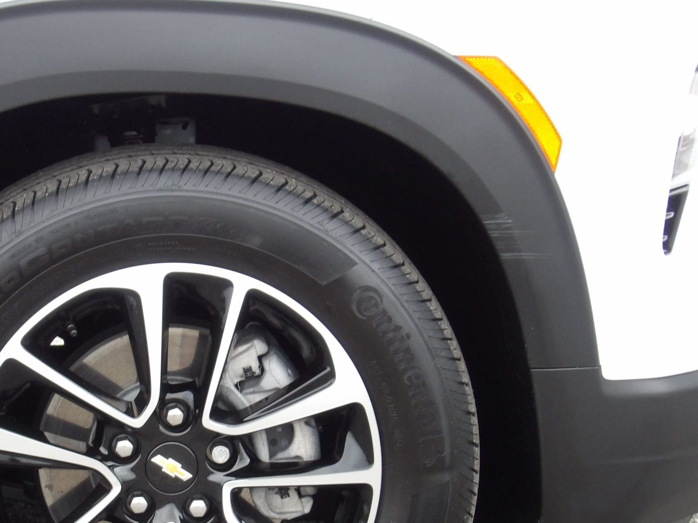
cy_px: 414
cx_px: 173
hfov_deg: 7.3
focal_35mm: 271
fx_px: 5464
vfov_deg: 5.5
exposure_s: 1/73
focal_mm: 30.2
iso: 200
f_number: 4.4
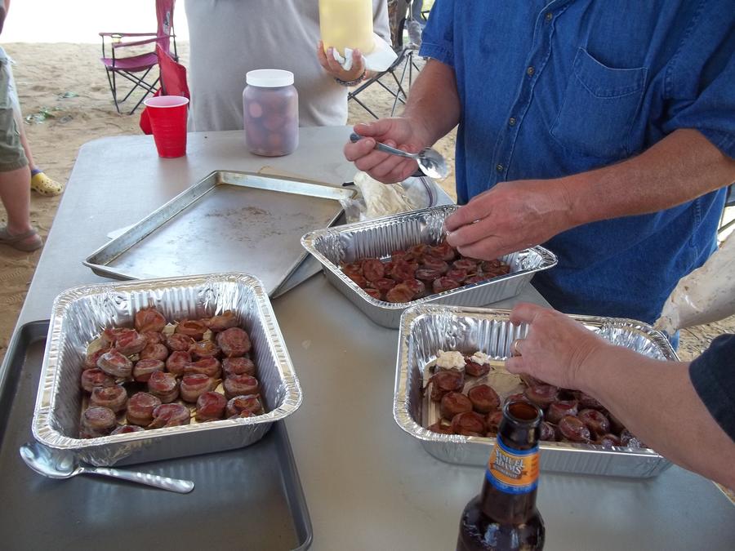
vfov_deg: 44.2
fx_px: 679
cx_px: 368
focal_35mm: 32
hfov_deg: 56.8
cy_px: 276
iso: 64
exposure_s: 1/100
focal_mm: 5.7
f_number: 2.9
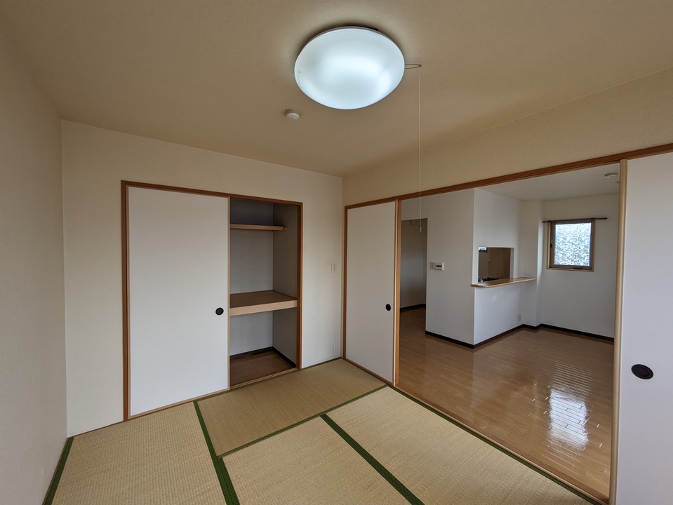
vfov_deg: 85.7
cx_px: 336
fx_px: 272
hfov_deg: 102.0
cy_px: 252
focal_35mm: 14
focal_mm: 1.83
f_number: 2.2
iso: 47
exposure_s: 1/520
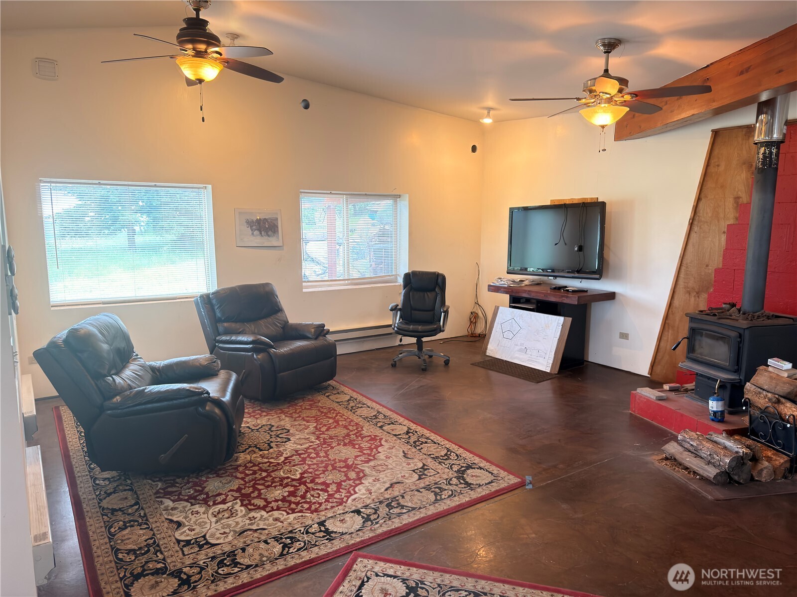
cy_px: 298
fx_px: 553
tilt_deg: -8.6
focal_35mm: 24
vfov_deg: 56.8
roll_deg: +0.1
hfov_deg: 71.6
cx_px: 398
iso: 200
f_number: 1.78
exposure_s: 1/40
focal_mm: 6.76
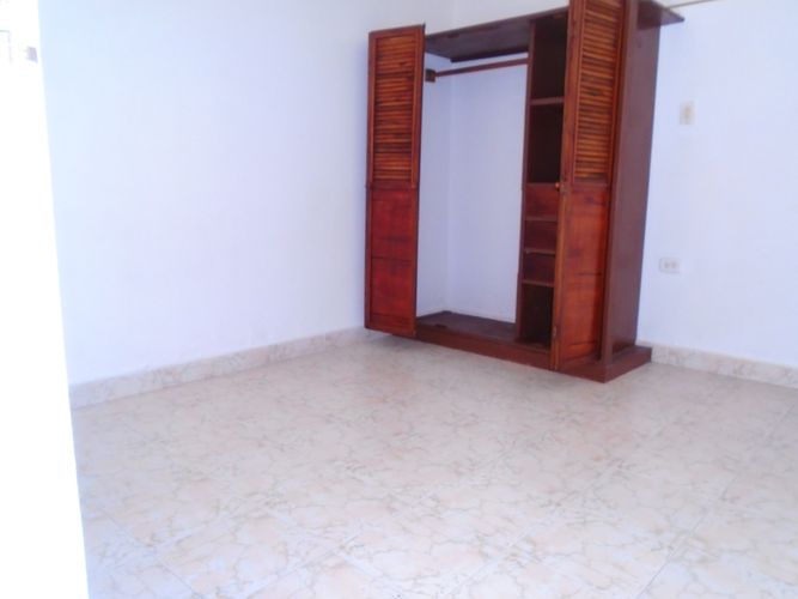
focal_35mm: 26
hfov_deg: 67.3
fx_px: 599
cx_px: 399
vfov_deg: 53.0
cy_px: 300
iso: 400
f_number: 3.2
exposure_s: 1/30
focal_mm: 4.6
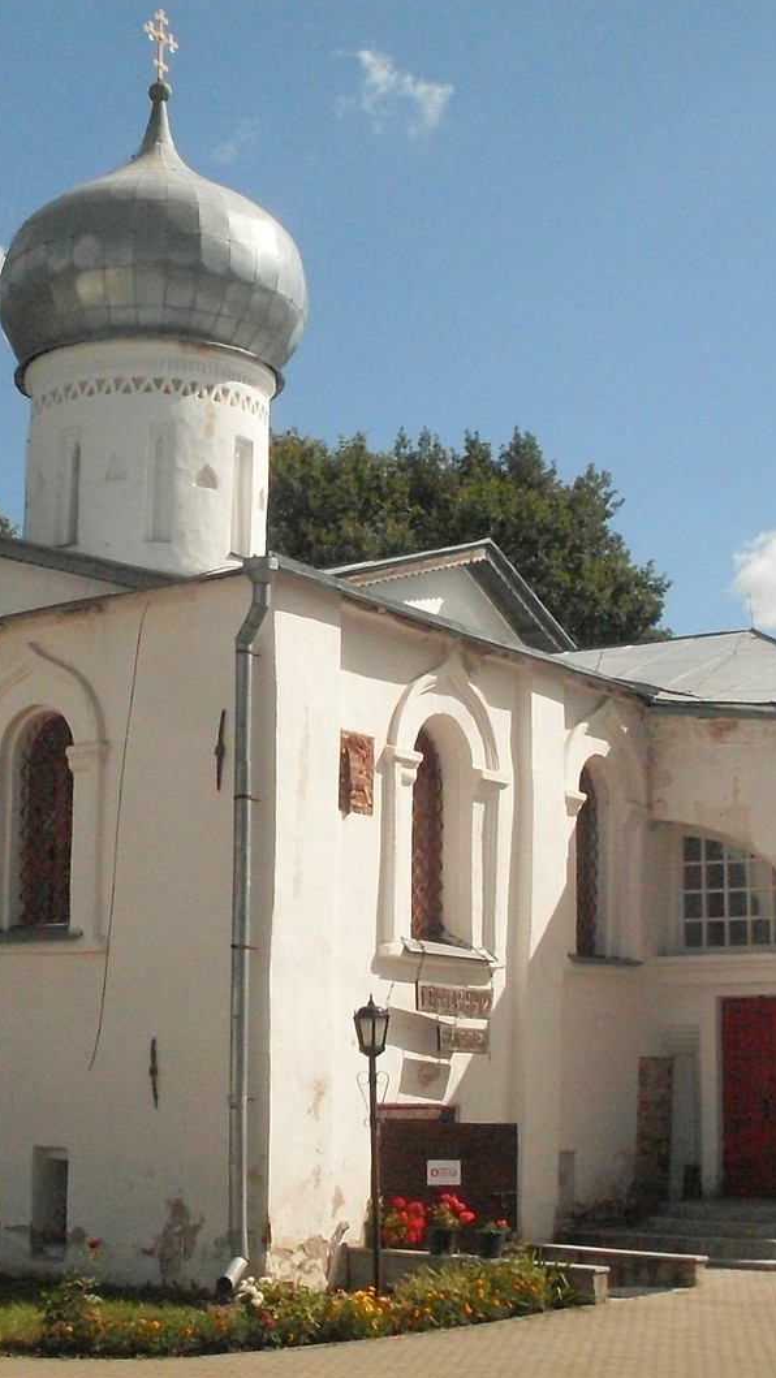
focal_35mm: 56
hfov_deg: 21.3
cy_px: 688
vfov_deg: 37.2
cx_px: 215
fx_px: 2048
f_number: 8.4
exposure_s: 1/1500
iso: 400
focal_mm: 6.3
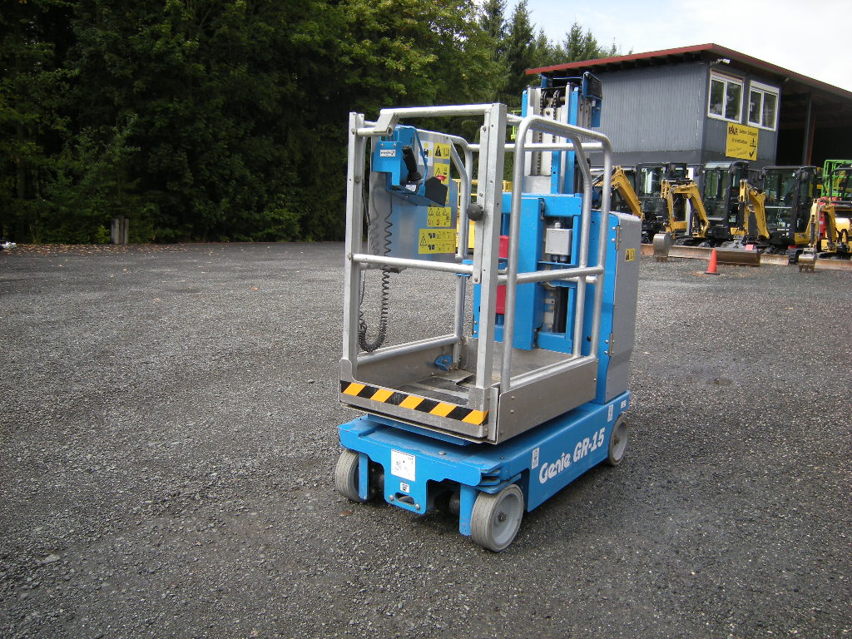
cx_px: 426
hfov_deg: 63.4
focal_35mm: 28
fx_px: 689
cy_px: 320
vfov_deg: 49.7
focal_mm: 4.7
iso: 64
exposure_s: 1/475
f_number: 2.8
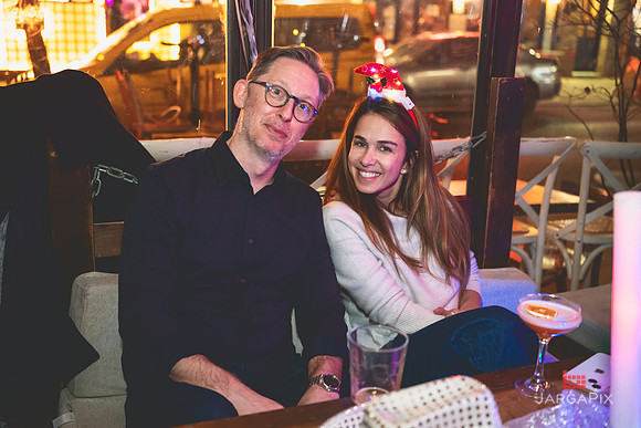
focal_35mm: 39
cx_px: 322
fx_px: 688
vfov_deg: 34.5
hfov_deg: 50.0
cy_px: 213
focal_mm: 38
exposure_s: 1/100
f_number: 2.8
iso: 3200
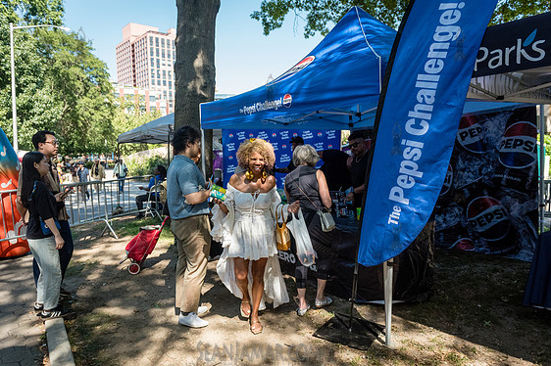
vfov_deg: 49.5
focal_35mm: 26
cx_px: 256
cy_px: 195
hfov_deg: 69.3
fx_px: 398
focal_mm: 24
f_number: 3.5
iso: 2000
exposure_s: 1/4000
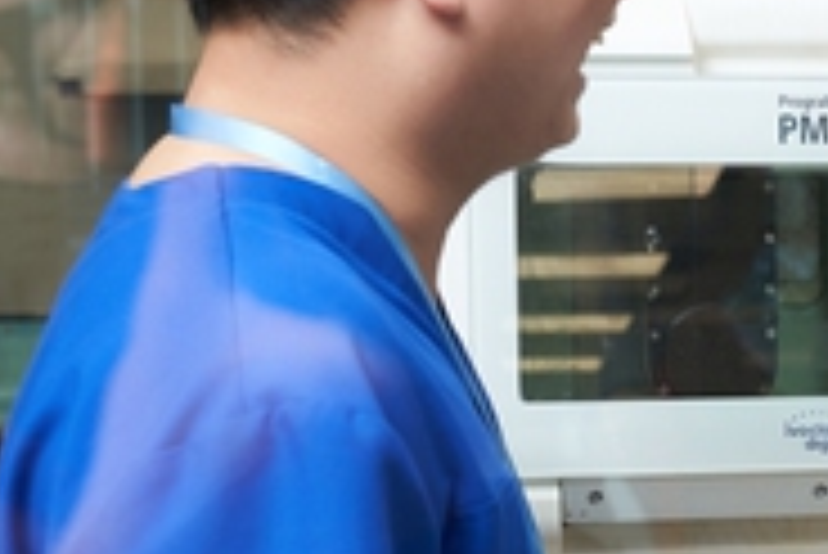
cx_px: 1188
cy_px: 367
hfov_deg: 16.2
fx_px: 2693
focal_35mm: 117
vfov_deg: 11.7
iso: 320
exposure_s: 1/160
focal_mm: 29.5
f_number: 4
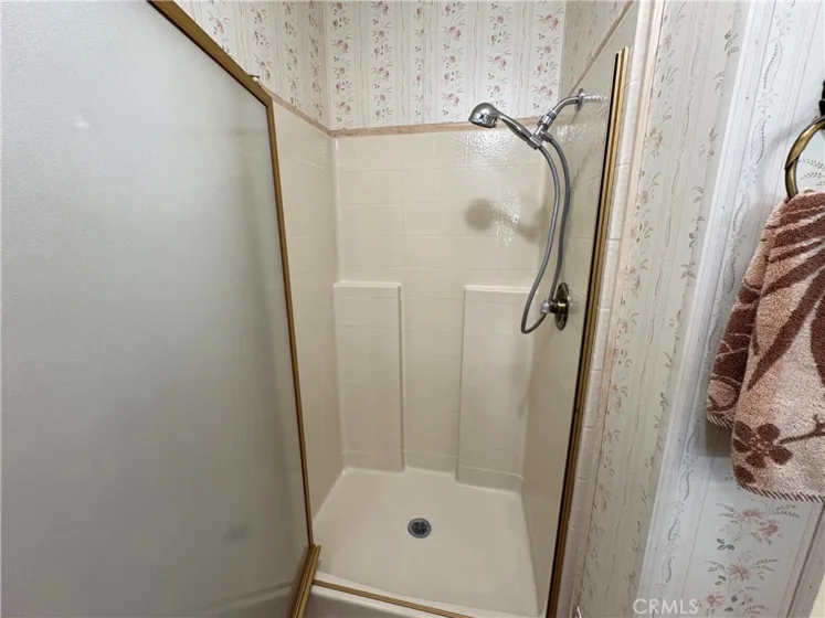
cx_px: 412
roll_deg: -0.2
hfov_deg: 102.1
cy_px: 309
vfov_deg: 85.7
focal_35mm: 14
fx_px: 334
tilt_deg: -11.9
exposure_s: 1/60
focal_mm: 2.22
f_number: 2.2
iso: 250
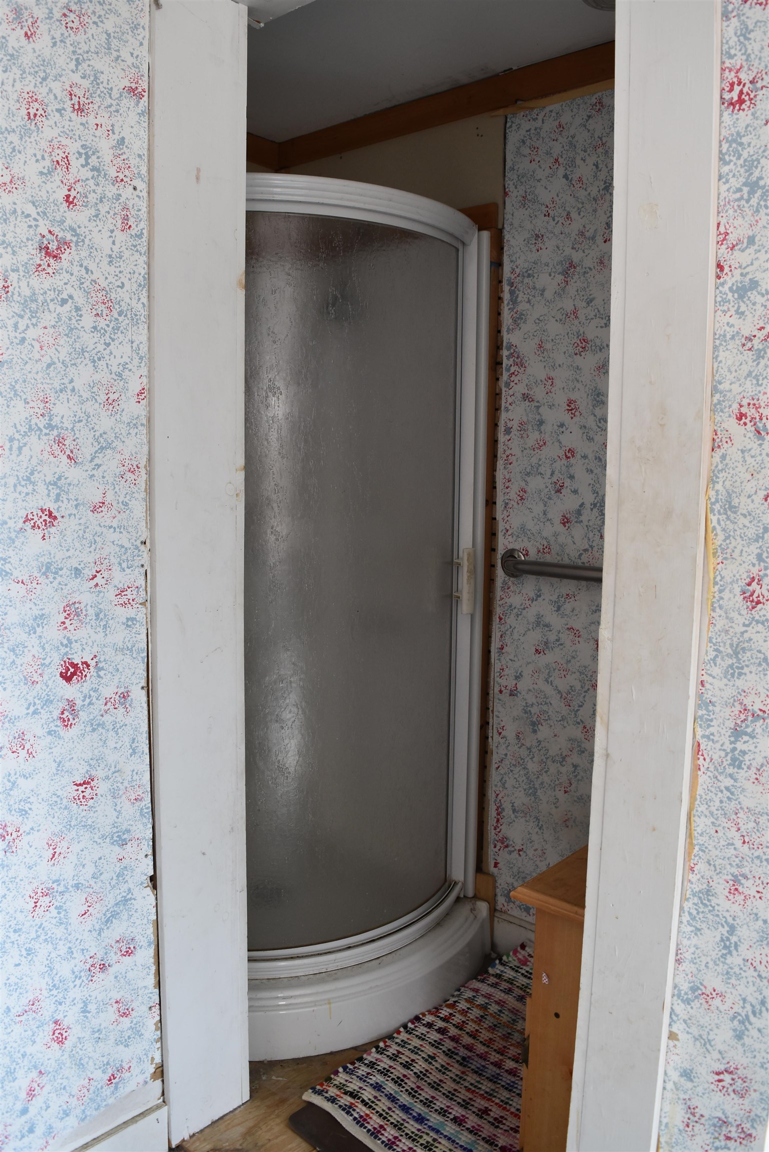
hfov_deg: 47.9
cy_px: 576
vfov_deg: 67.4
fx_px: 865
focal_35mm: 27
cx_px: 384
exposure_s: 1/100
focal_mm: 18
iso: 400
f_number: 5
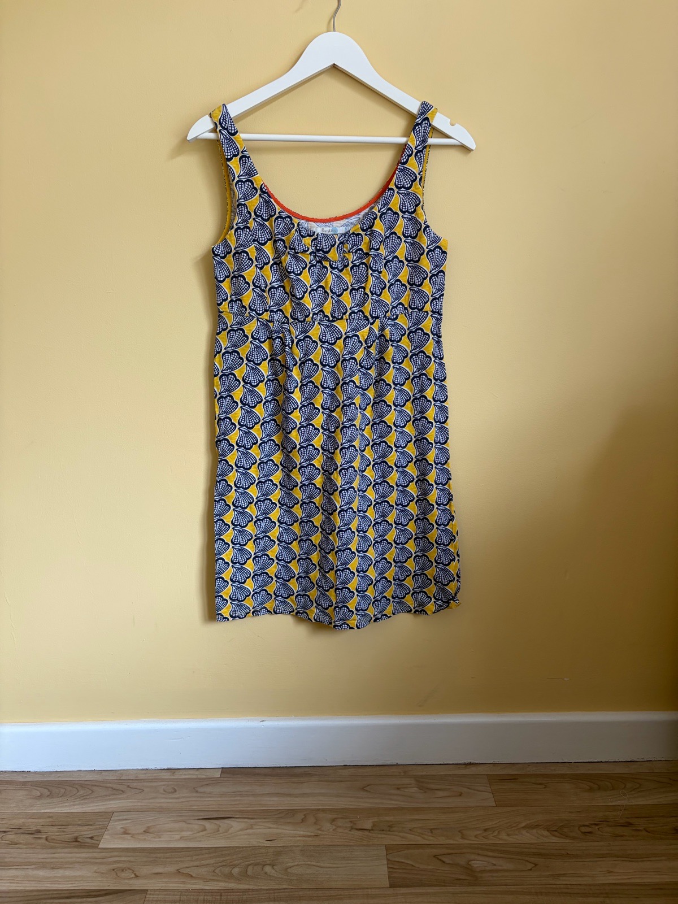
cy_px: 452
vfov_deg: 67.3
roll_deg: +1.4
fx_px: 679
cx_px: 339
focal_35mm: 26
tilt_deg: -13.4
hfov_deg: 53.1
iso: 125
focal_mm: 5.96
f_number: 1.6
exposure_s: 1/97
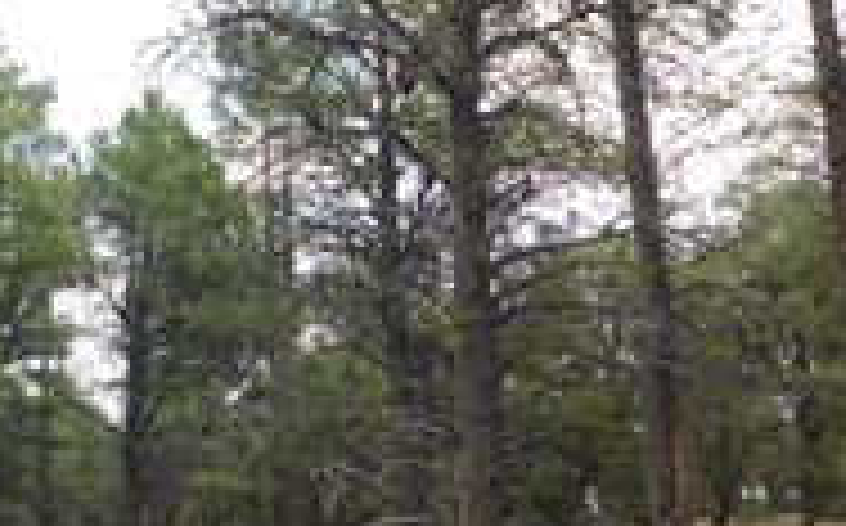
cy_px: 88
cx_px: 32
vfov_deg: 19.7
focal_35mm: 65
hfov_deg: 29.8
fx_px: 1497
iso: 125
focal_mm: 4
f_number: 3
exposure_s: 1/200
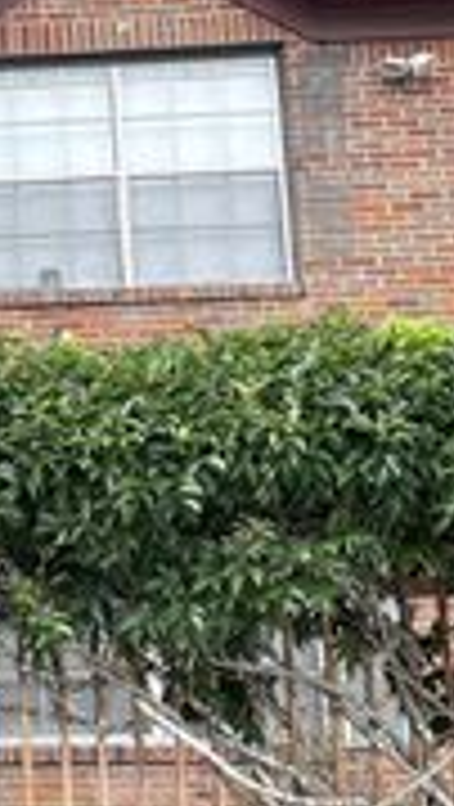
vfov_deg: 26.8
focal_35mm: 79
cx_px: -409
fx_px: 1687
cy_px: 453
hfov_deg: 13.5
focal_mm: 5.96
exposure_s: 1/872
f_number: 1.6
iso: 50
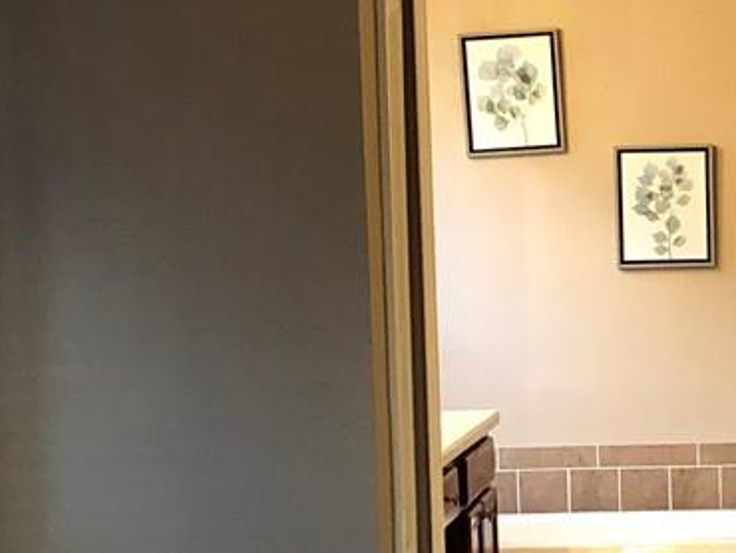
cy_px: 461
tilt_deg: -7.9
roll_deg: +0.6
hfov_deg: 16.1
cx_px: 674
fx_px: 2574
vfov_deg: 12.2
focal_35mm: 121
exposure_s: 1/13
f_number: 1.8
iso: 100
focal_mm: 3.99
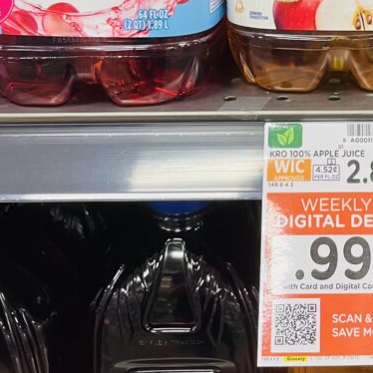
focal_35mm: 63
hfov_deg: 26.2
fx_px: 768
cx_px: 349
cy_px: -23
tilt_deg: -14.6
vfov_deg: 25.6
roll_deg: +0.4
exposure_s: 1/60
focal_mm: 4.2
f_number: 1.6
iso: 125
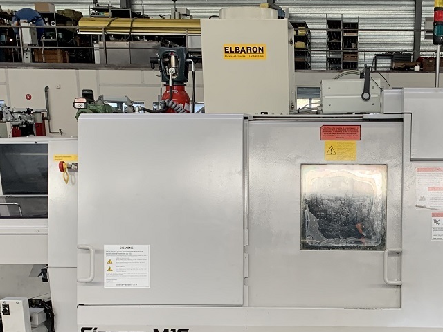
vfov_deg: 27.1
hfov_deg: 35.8
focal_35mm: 52
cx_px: 343
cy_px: 293
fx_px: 665
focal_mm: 4.25
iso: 100
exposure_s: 1/93
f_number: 1.8
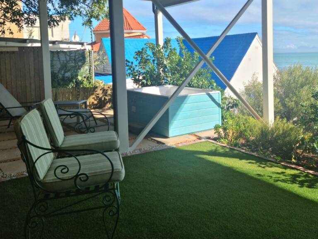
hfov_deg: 65.3
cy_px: 120
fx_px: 248
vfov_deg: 51.4
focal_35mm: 27
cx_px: 159
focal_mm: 5.9
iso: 25
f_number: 2
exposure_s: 1/667
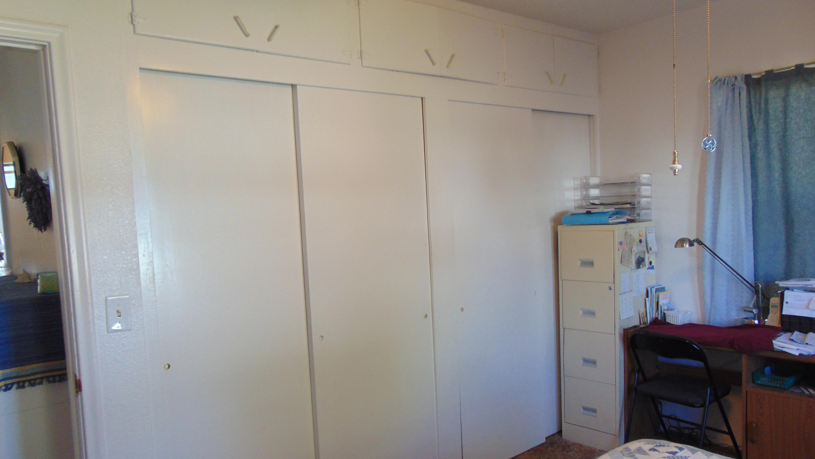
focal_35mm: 28
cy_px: 262
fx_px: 605
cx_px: 403
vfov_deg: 41.4
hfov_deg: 67.9
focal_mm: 4.5
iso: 160
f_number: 3
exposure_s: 1/30
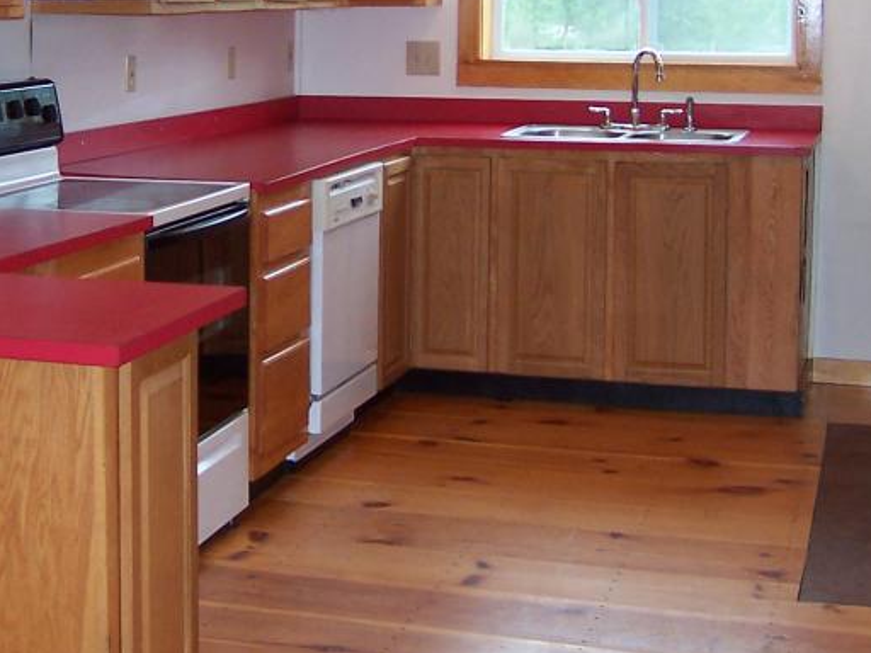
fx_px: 1812
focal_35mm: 72
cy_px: 90
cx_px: 269
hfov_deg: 26.8
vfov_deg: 20.1
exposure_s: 1/60
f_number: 2.8
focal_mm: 5.6
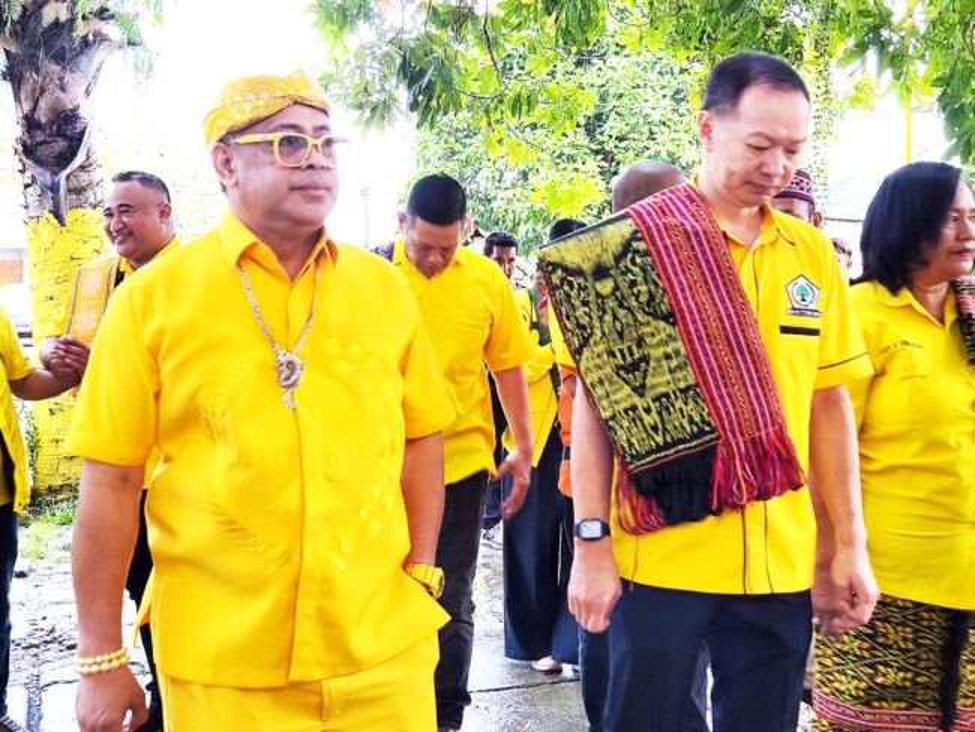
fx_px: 648
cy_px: 366
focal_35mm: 23
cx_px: 488
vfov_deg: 58.9
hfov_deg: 73.9
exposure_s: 1/50
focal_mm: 6.18
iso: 320
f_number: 1.65
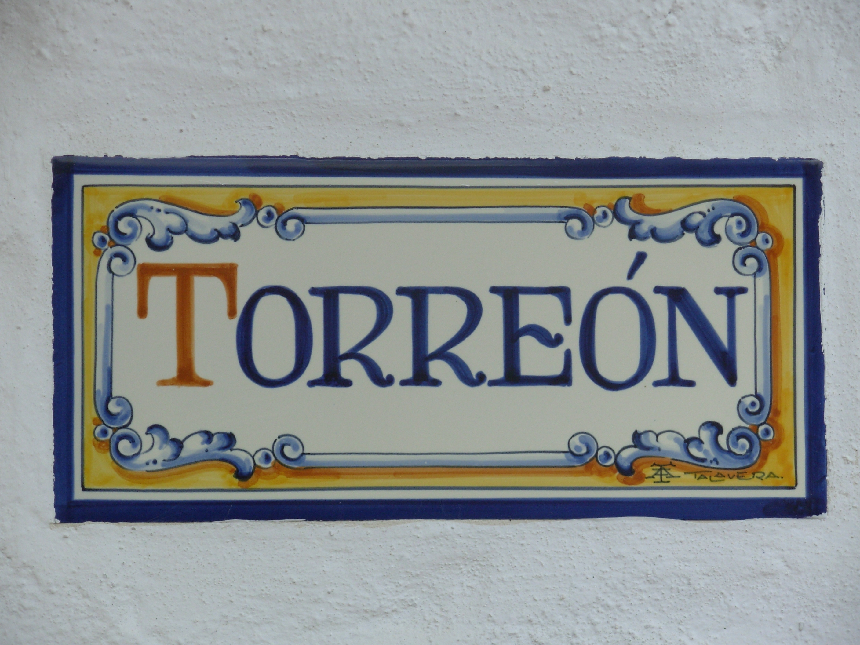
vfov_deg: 12.1
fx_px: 3031
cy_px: 322
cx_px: 430
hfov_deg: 16.1
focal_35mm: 122
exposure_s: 1/609
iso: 50
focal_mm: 20.2
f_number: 4.3
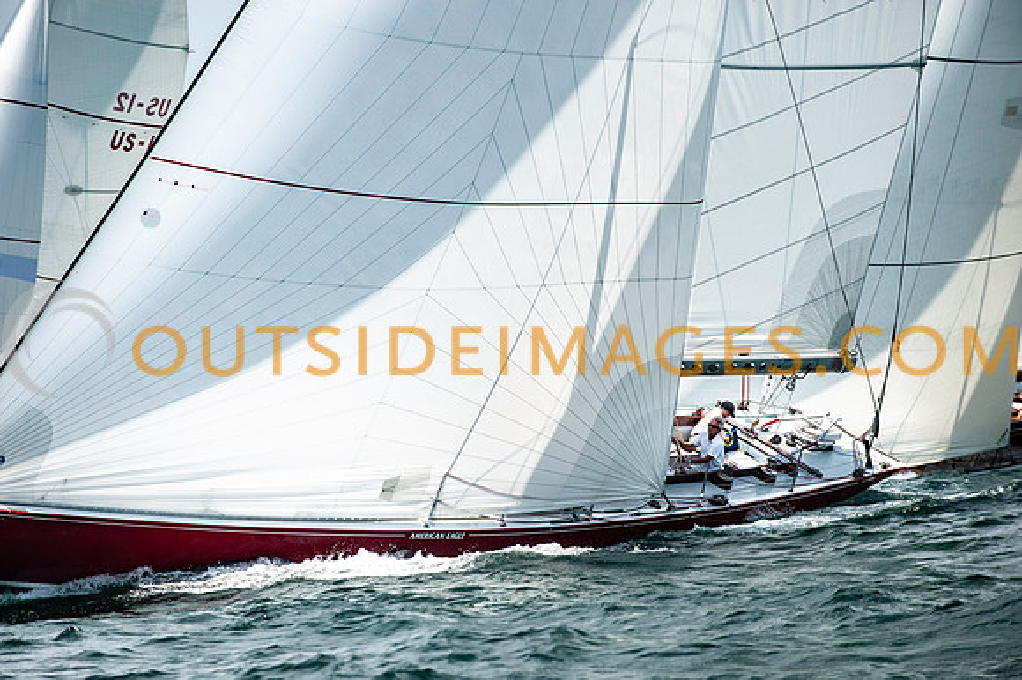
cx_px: 511
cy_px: 340
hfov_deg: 10.3
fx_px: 5674
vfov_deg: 6.9
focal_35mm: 200
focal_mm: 200
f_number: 5
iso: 320
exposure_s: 1/3200
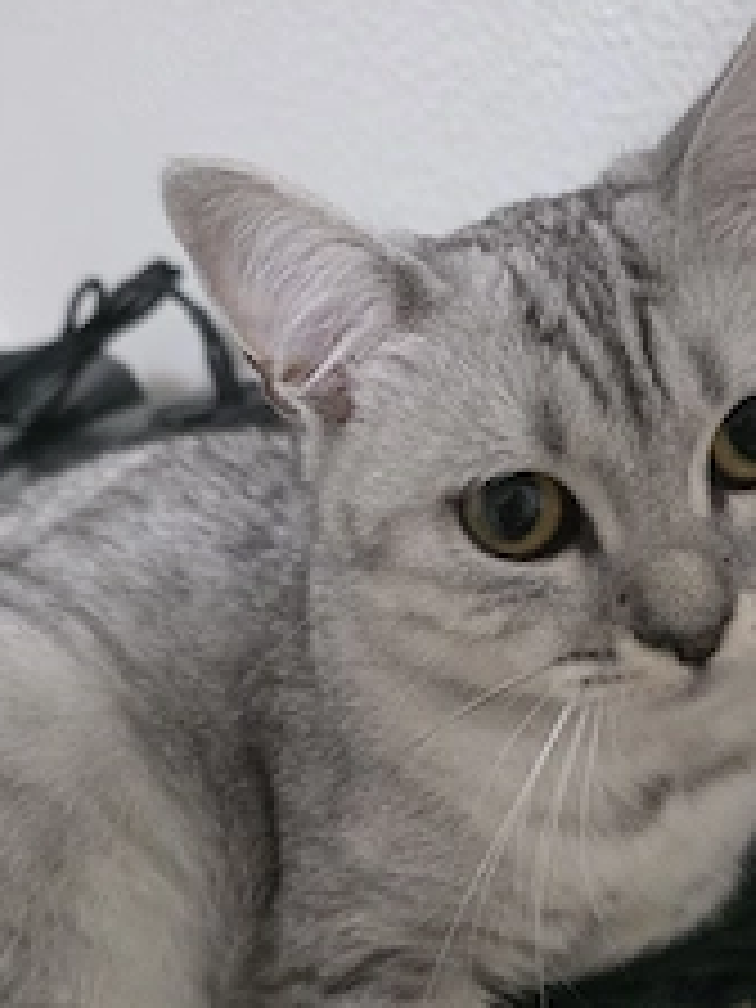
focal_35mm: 41
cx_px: 338
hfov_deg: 35.1
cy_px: 765
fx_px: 1194
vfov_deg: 44.2
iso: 2500
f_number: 1.7
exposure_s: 1/101
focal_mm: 6.3
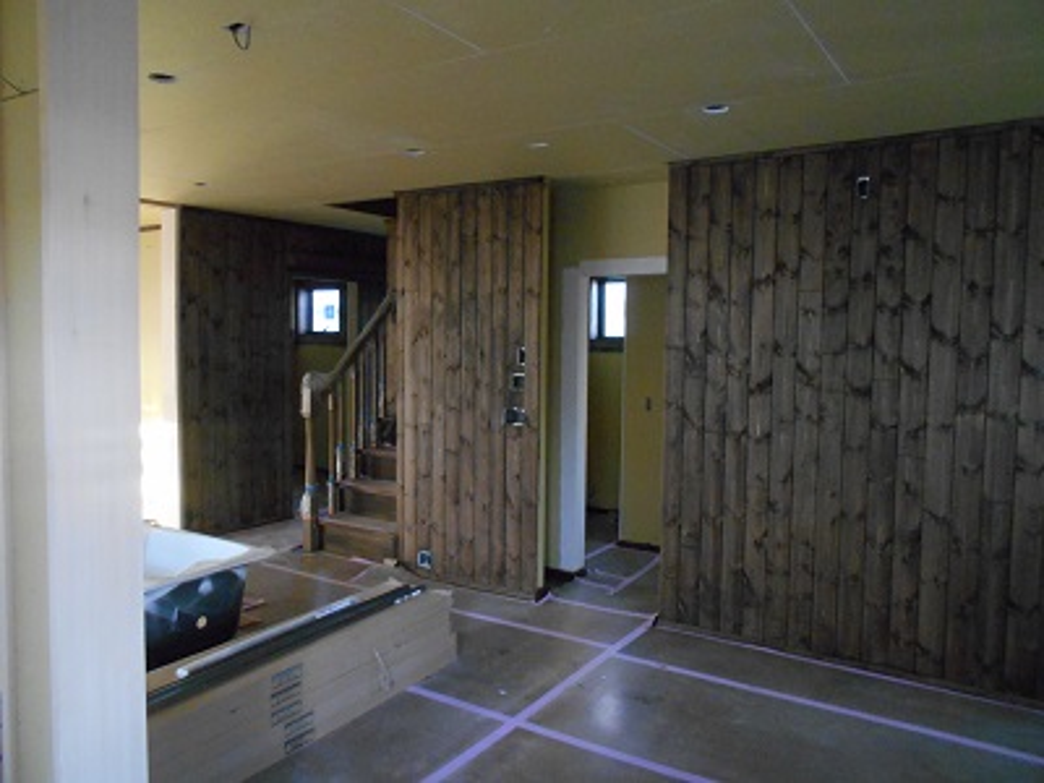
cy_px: 392
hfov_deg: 67.3
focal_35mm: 26
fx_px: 784
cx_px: 522
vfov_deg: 53.1
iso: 800
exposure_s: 1/13
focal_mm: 4.6
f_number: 3.2
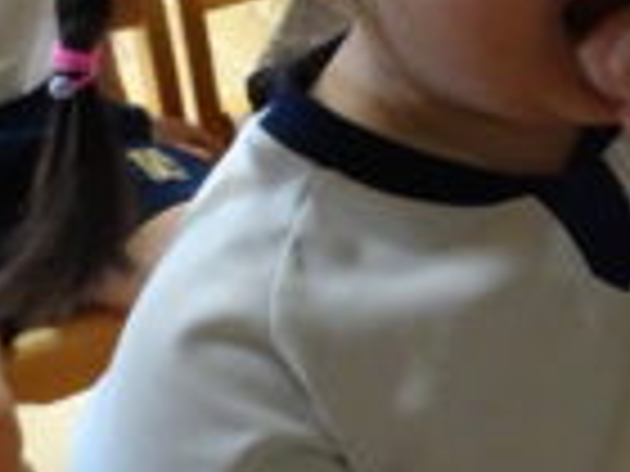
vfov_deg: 17.4
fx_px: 1492
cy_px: -49
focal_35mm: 82
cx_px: 990
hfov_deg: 20.0
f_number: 3.5
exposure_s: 1/15
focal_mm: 4.1
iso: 800
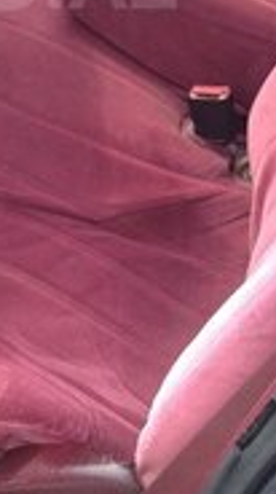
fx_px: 1345
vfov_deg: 20.0
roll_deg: -1.6
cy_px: -21
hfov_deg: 11.5
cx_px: -29
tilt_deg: -33.1
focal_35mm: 103
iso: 50
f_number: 2.4
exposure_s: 1/224
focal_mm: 4.28
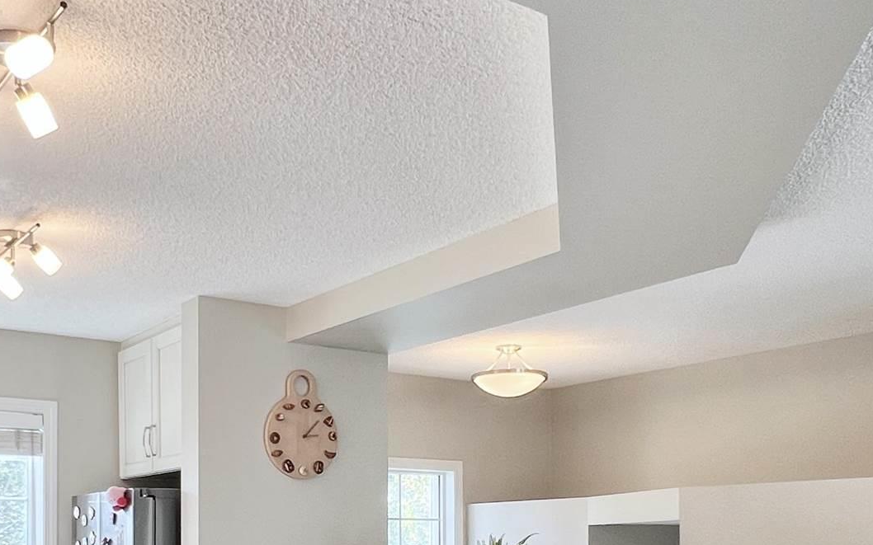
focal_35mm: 40
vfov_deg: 30.1
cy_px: 528
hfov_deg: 49.2
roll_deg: +0.3
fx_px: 952
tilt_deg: +0.4
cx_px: 400
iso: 64
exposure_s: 1/120
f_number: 1.8
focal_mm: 1.57
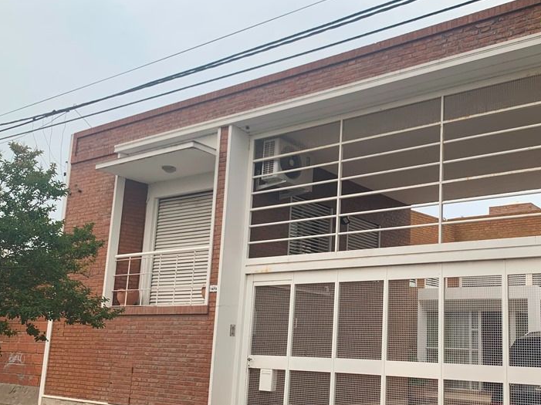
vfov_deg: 37.5
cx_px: 355
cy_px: 250
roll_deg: -2.9
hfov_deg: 48.3
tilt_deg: +11.3
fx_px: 594
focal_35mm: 38
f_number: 1.8
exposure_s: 1/962
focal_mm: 4.25
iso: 25
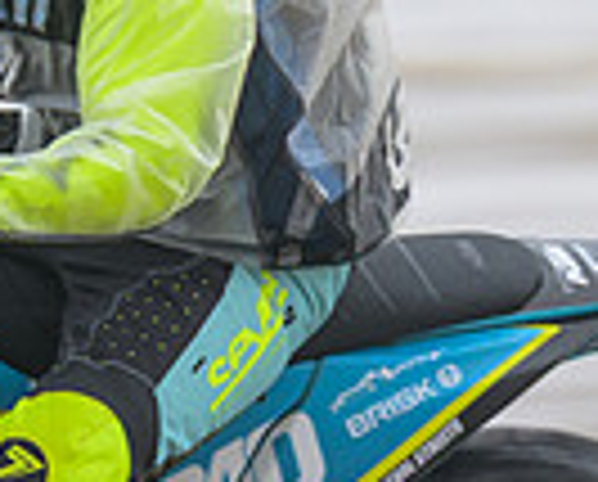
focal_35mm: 1849
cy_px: 100
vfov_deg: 0.8
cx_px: -559
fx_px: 32797
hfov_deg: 1.0
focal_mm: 200
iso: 64
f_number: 4
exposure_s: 1/250
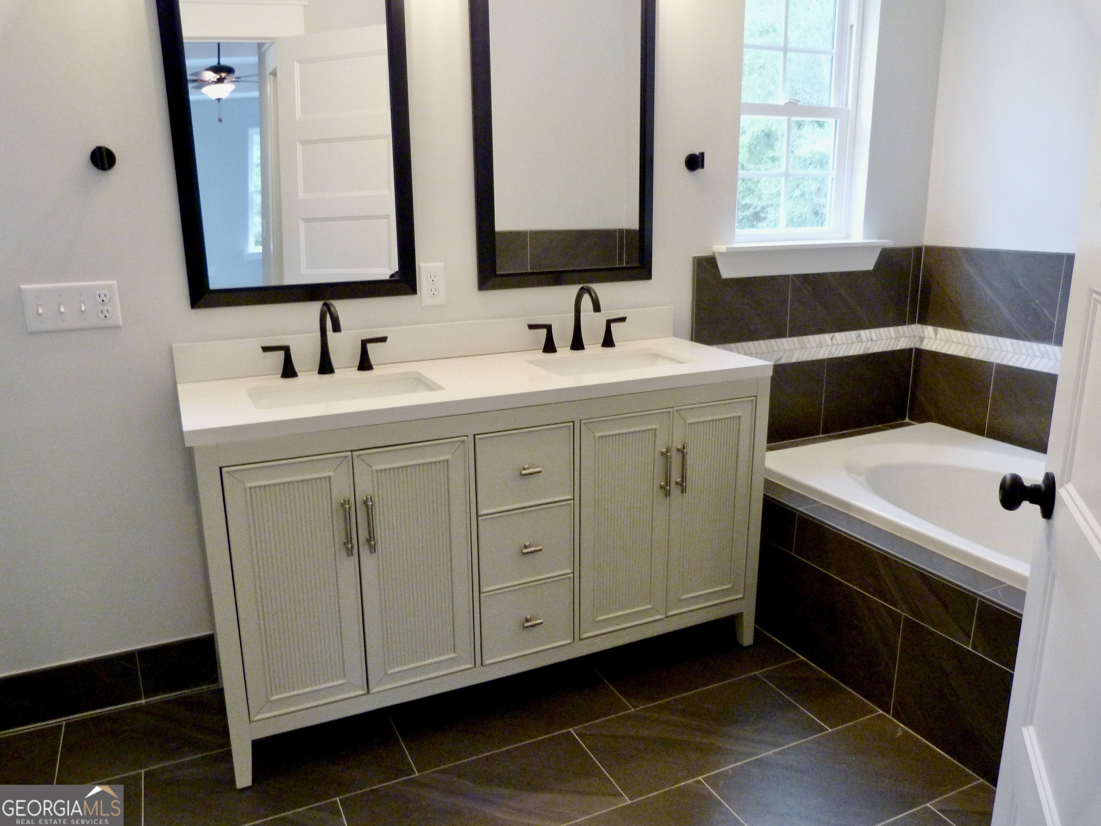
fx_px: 795
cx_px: 550
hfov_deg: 69.4
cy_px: 413
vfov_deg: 54.9
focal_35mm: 25
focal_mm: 4.5
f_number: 2.8
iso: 400
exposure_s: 1/60
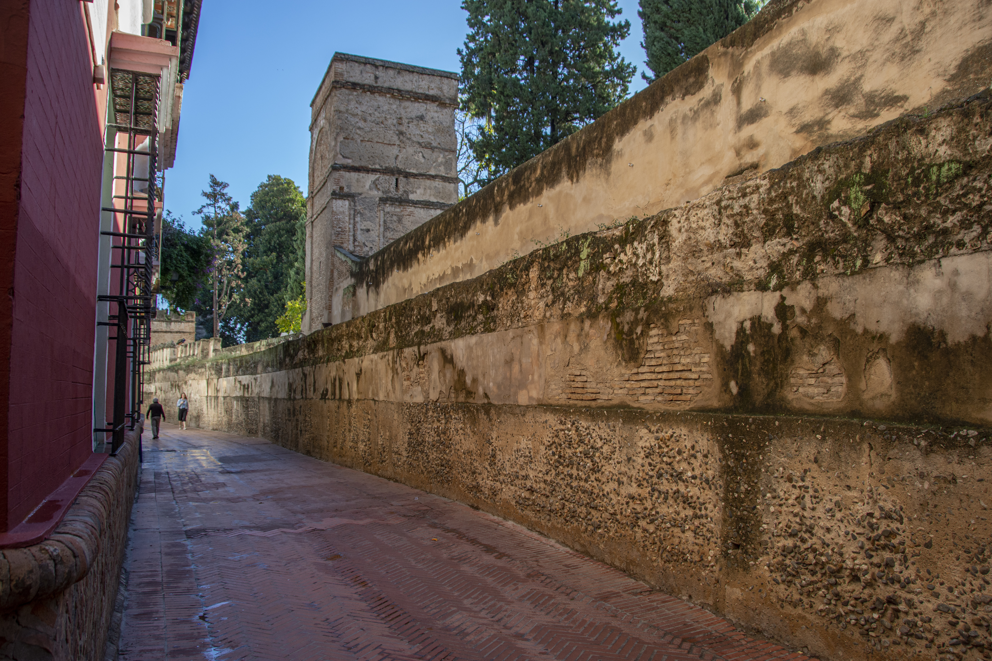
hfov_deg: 67.4
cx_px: 496
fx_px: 744
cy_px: 330
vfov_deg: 47.9
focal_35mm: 27
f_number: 5.6
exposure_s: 1/400
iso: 250
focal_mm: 18
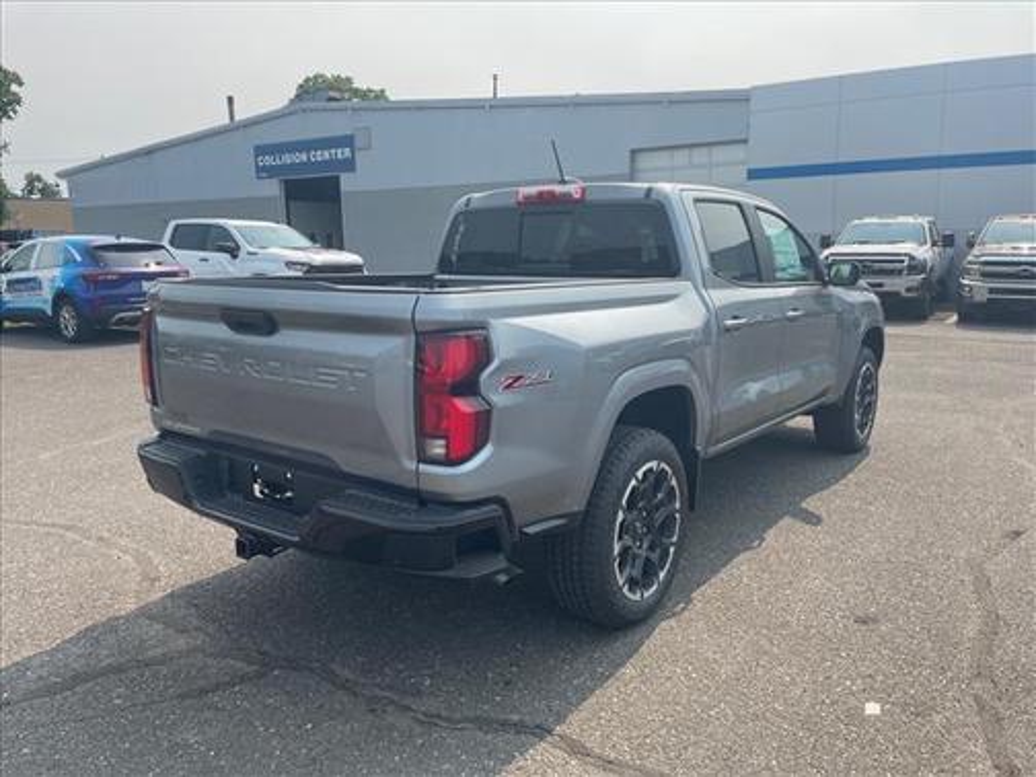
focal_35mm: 26
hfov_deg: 67.3
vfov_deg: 53.1
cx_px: 518
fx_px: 778
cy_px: 388
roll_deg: +0.7
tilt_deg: -8.3
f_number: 1.6
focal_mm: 4.2
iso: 32
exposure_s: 1/2132
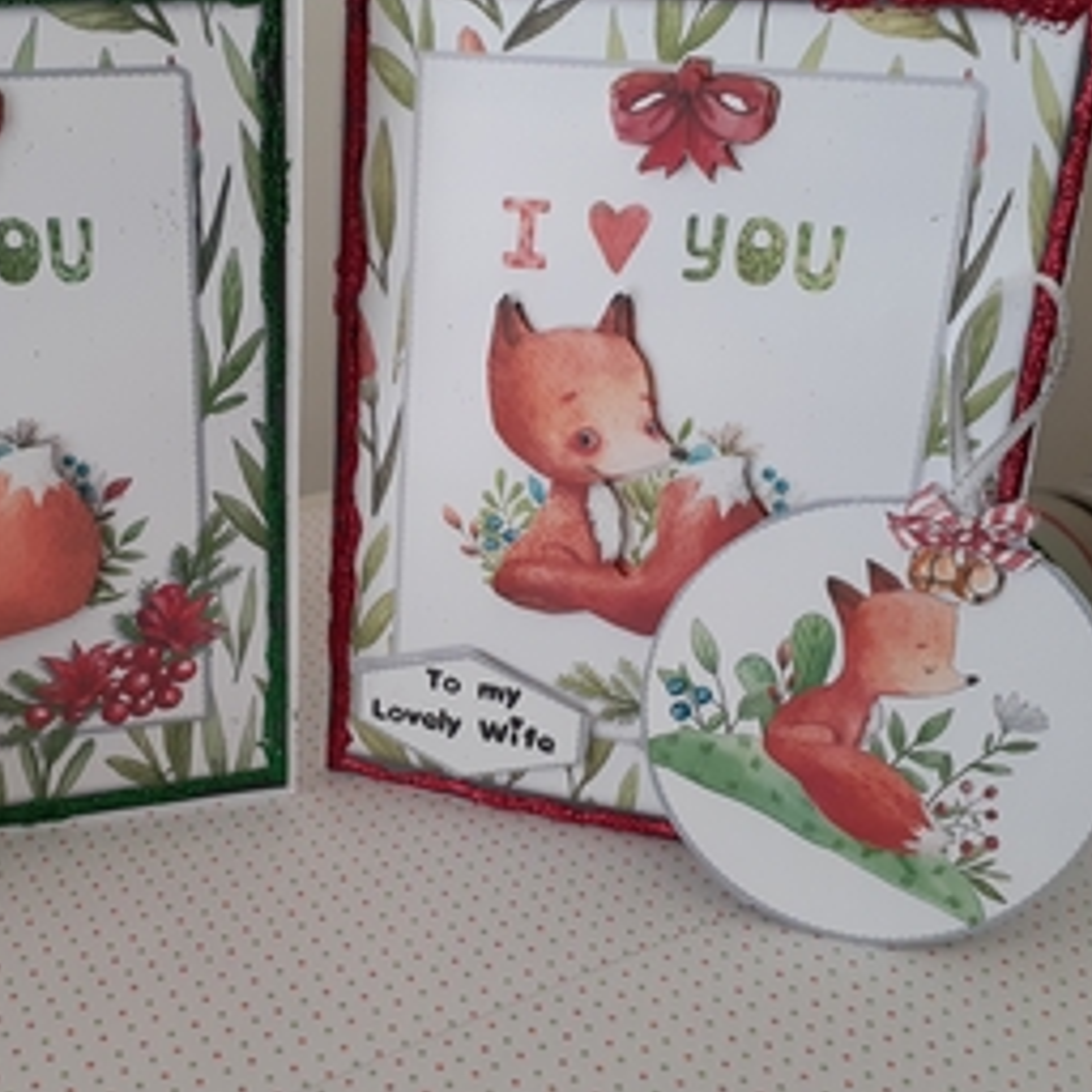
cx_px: 294
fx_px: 1499
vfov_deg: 40.0
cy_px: 484
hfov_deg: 39.1
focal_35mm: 42
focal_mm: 3.6
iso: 125
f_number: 1.9
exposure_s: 1/50
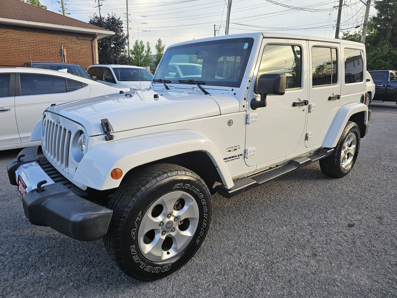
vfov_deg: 58.9
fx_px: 264
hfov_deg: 73.9
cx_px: 198
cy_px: 149
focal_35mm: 23
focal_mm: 6.3
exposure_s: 1/210
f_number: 1.7
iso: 20
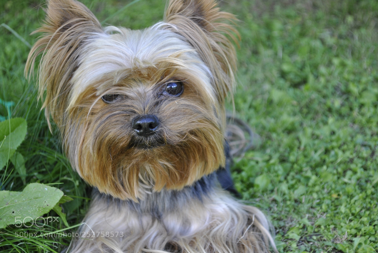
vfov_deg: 16.6
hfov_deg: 24.6
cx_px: 189
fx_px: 867
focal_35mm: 82
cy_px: 126
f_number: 5.6
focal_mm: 55
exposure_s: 1/60
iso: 200
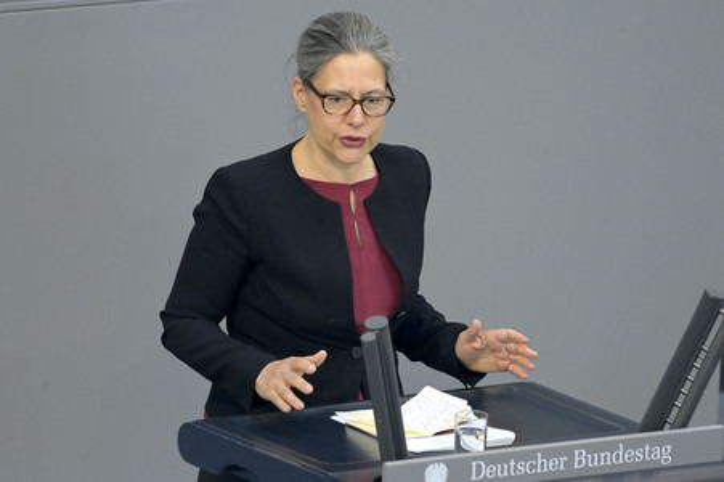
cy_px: 241
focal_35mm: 420
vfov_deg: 3.3
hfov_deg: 4.9
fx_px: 8440
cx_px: 362
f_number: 5.6
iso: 8000
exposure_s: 1/400
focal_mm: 420
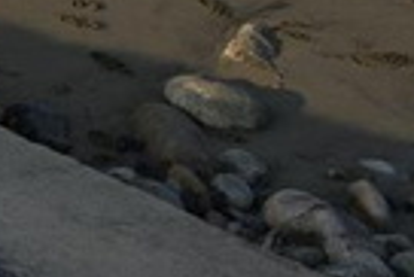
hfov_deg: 10.7
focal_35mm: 163
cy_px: -283
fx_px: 1876
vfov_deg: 8.0
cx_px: -594
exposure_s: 1/125
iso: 125
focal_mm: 28
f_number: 8
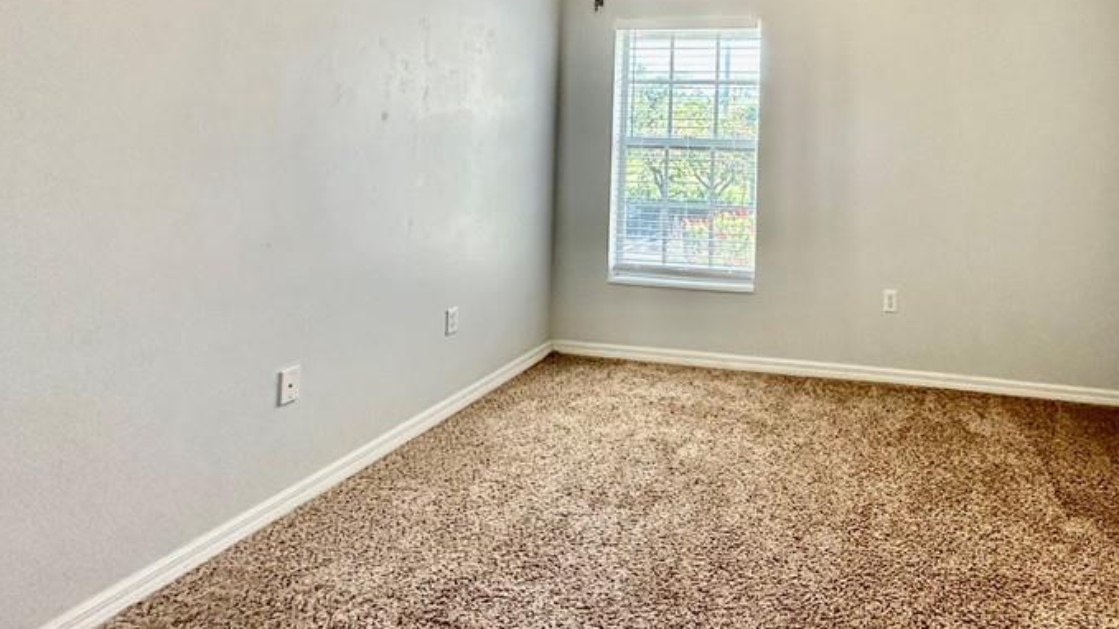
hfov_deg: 75.0
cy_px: 107
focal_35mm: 23
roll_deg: -1.3
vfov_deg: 46.4
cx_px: 788
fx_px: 682
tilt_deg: +2.0
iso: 200
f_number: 2.2
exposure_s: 1/120
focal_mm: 2.22
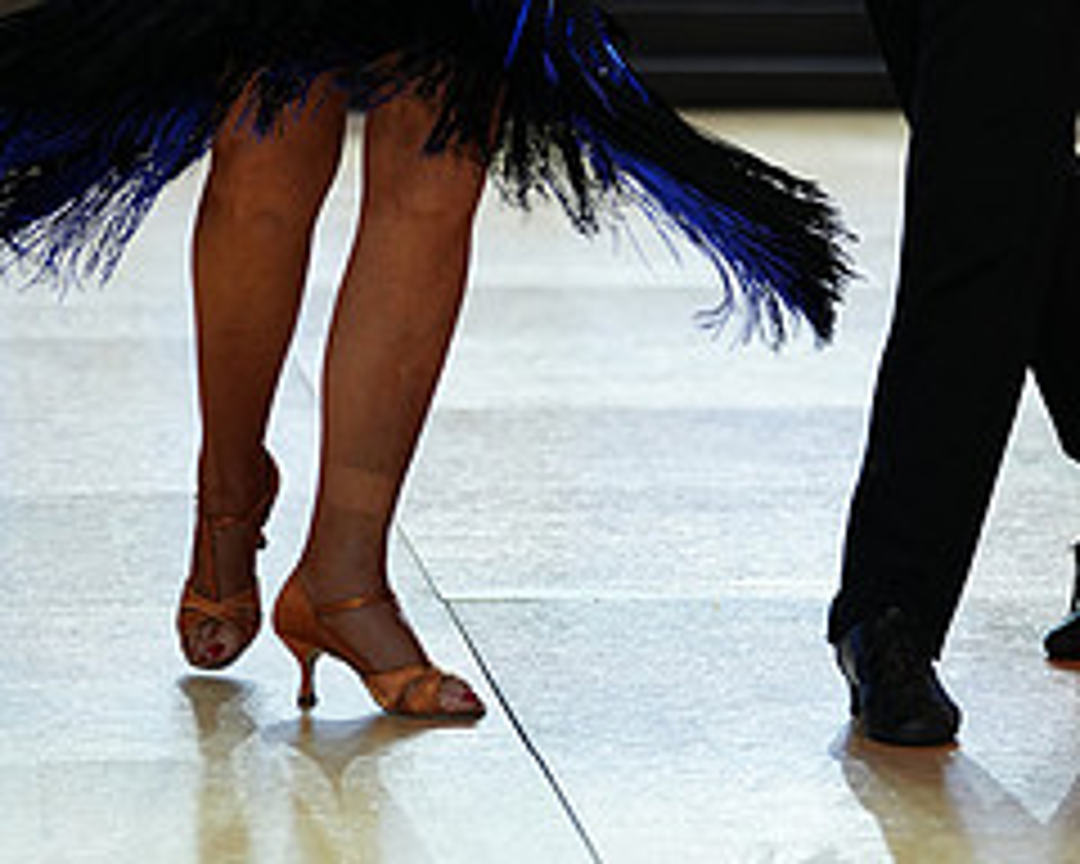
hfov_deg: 9.2
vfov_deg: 7.3
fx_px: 6680
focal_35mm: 209
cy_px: -351
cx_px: 763
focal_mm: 92
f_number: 2.8
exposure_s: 1/400
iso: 640
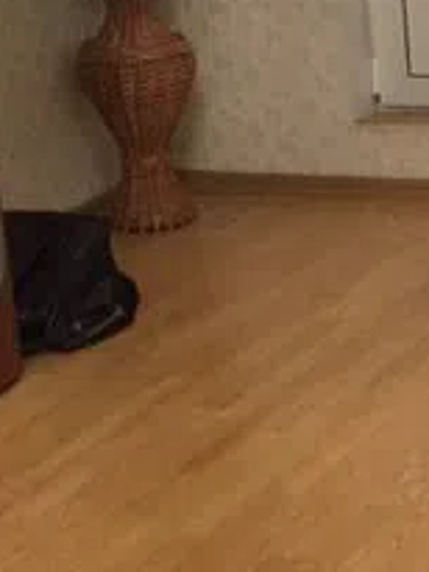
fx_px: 2245
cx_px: 1150
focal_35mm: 136
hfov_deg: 9.3
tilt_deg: -12.4
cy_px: 103
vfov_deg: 14.4
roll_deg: +0.1
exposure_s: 1/10
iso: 125
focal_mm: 4.15
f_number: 2.2
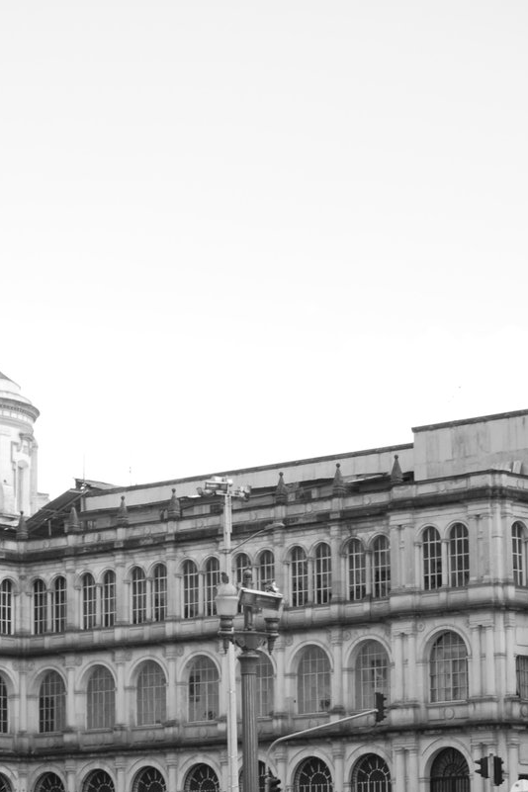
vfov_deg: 16.6
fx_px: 2722
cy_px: 396
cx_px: 153
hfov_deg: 11.1
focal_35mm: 124
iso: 400
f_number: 14
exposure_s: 1/60
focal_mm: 55
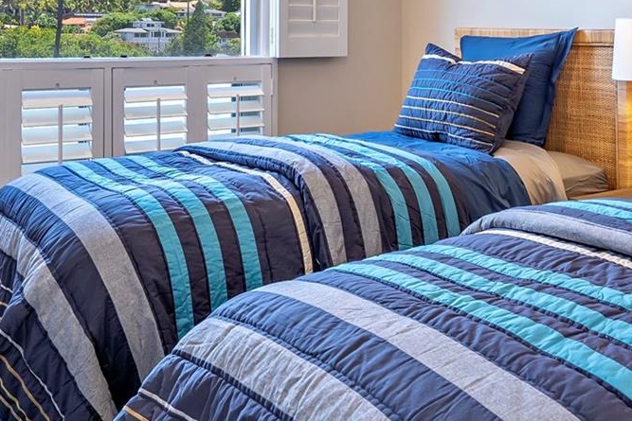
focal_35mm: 48
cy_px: 40
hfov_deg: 40.4
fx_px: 843
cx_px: 444
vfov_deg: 27.1
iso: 250
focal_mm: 20
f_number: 8
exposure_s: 1/320
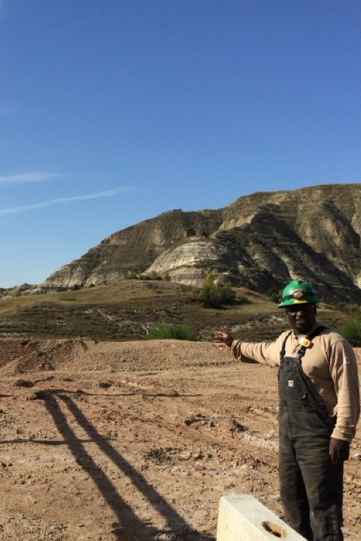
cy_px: 319
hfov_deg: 30.3
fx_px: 661
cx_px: 122
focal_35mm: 44
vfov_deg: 44.3
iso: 32
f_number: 2.2
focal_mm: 4.12
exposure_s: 1/2415
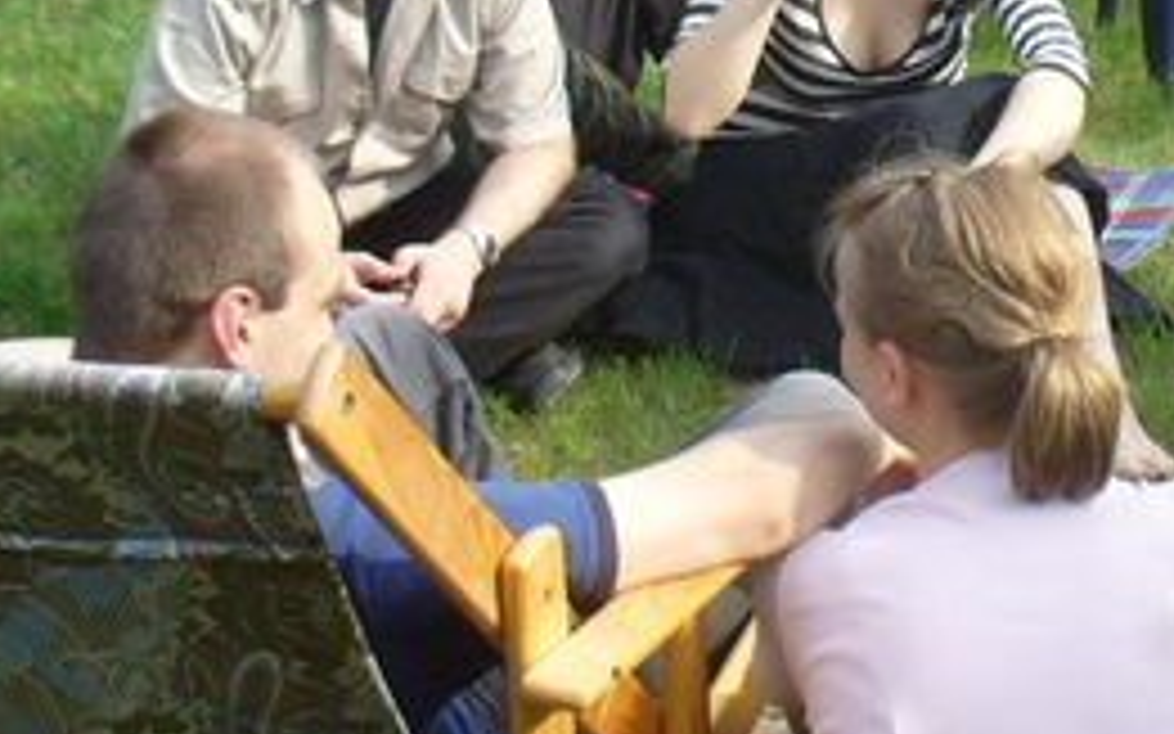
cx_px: 1165
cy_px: 72
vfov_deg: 11.4
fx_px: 3647
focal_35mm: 114
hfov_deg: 17.9
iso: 64
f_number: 2.8
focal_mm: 6.1
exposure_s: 1/250
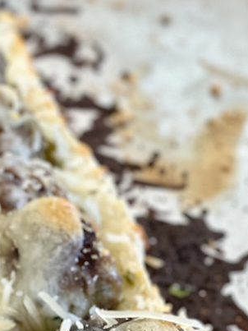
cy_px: 205
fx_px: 2437
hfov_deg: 5.8
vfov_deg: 7.8
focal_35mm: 255
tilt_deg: -28.7
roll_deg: -1.0
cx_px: -78
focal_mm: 9
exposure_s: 1/40
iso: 160
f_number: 2.8
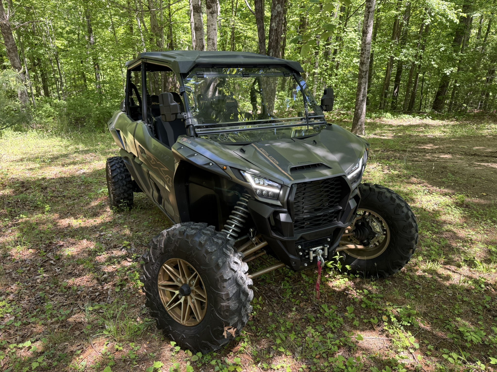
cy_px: 186
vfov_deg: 56.8
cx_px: 248
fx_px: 345
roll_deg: +0.4
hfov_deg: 71.6
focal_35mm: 24
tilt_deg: -22.7
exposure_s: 1/253
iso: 100
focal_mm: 6.76
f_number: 1.78
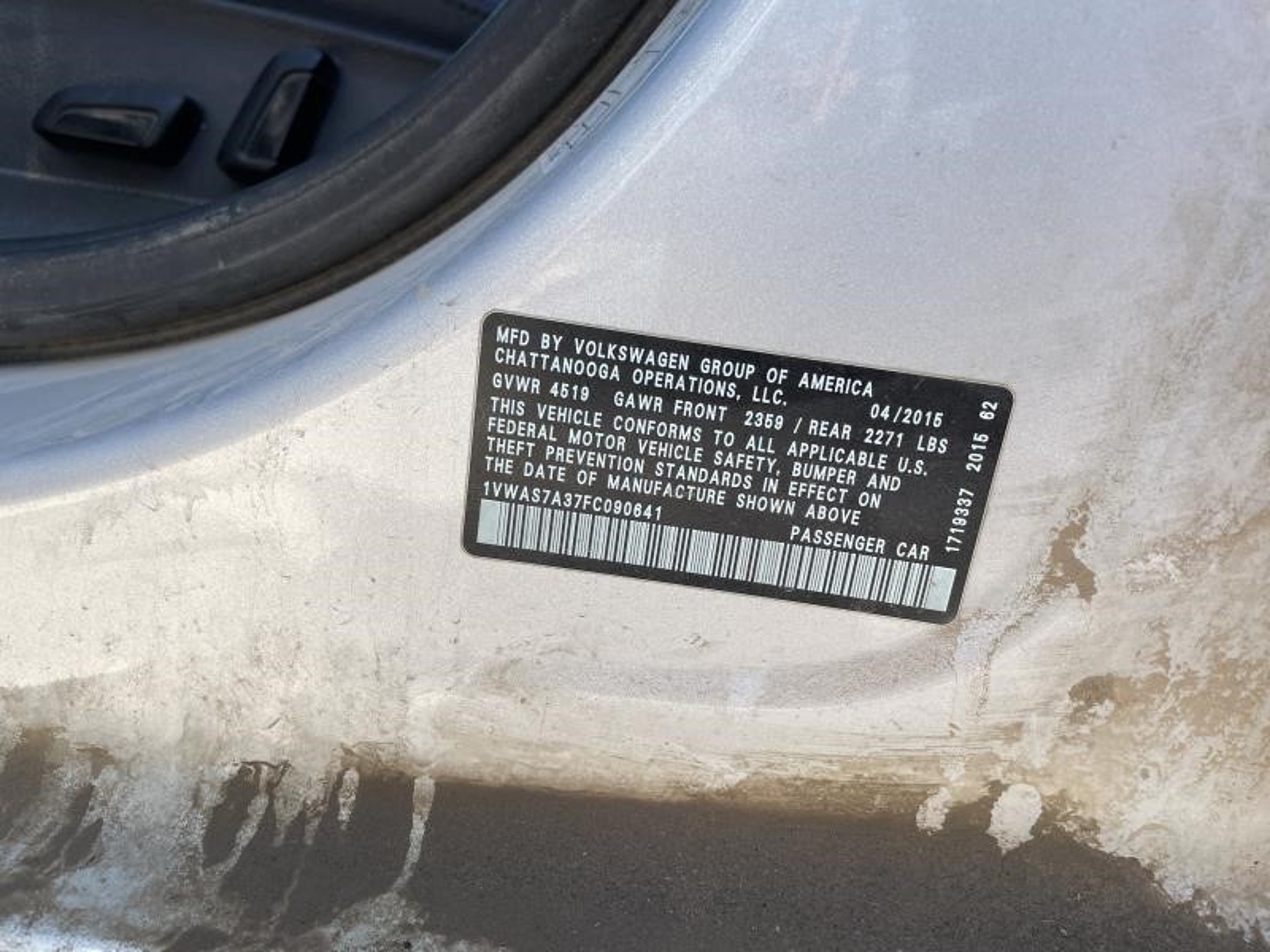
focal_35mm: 26
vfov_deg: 53.1
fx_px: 954
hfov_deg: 67.3
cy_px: 476
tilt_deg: -16.5
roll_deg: -6.5
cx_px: 635
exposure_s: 1/725
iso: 32
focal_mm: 4.2
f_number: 1.6
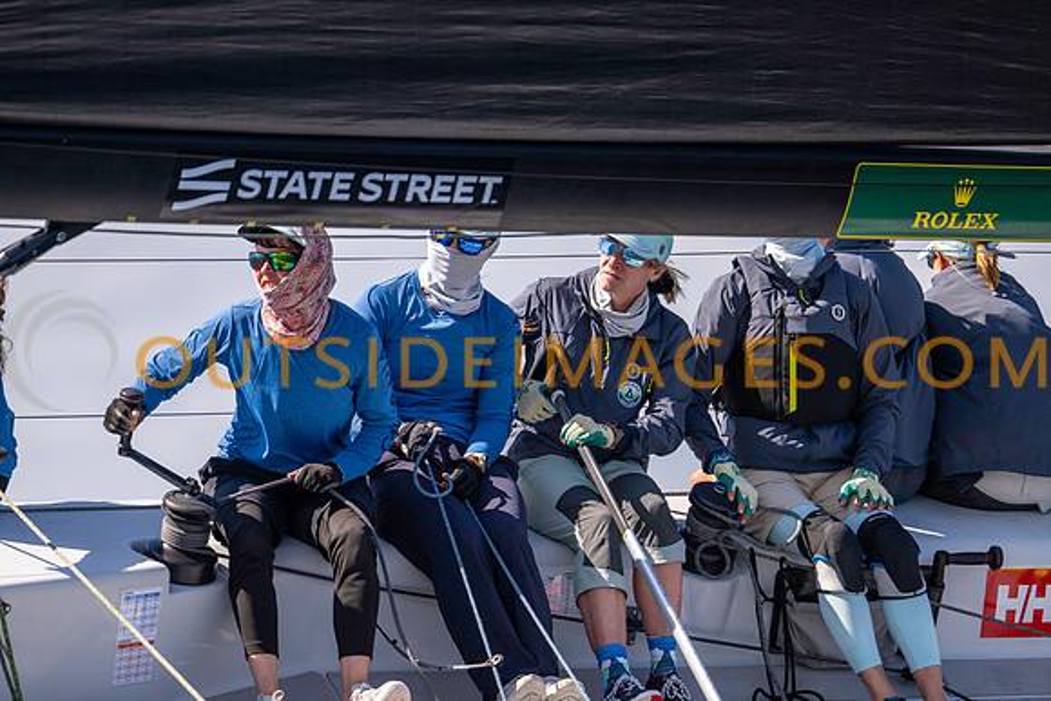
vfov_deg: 3.4
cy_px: 350
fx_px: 11680
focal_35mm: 400
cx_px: 526
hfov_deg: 5.2
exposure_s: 1/800
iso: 200
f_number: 4.5
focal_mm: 400
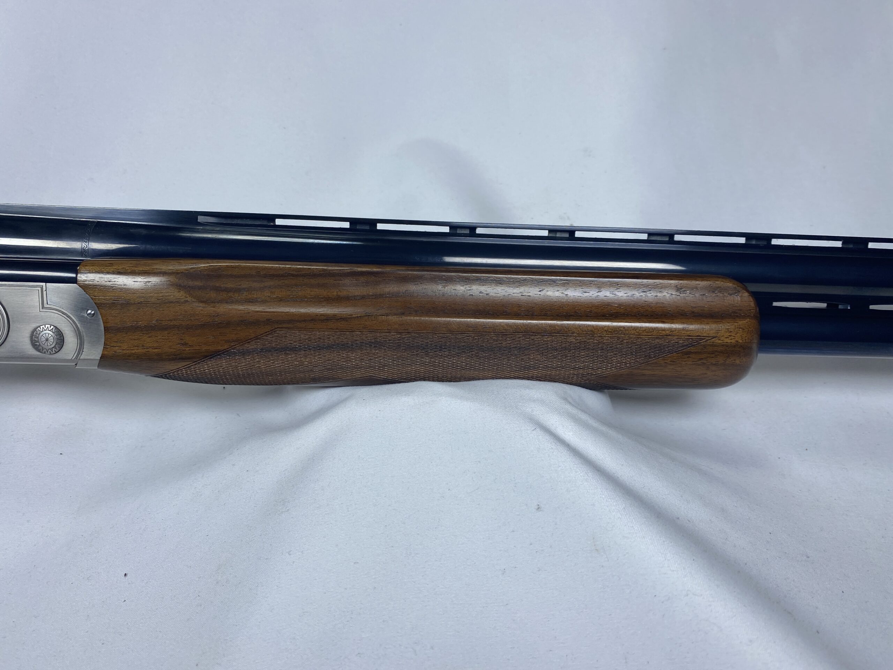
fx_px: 671
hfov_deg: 67.3
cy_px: 335
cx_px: 446
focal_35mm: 26
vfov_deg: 53.1
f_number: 1.8
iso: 32
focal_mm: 4.25
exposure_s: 1/368
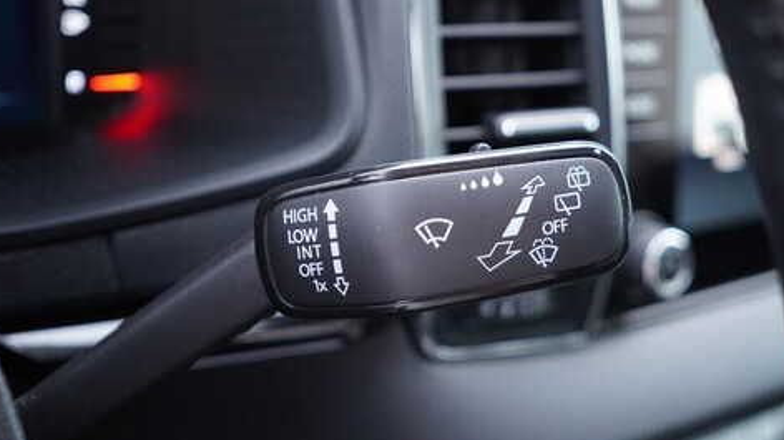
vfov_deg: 27.1
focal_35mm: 44
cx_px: 432
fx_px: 914
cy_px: 212
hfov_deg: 46.3
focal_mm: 24
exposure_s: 1/40
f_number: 2.8
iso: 640
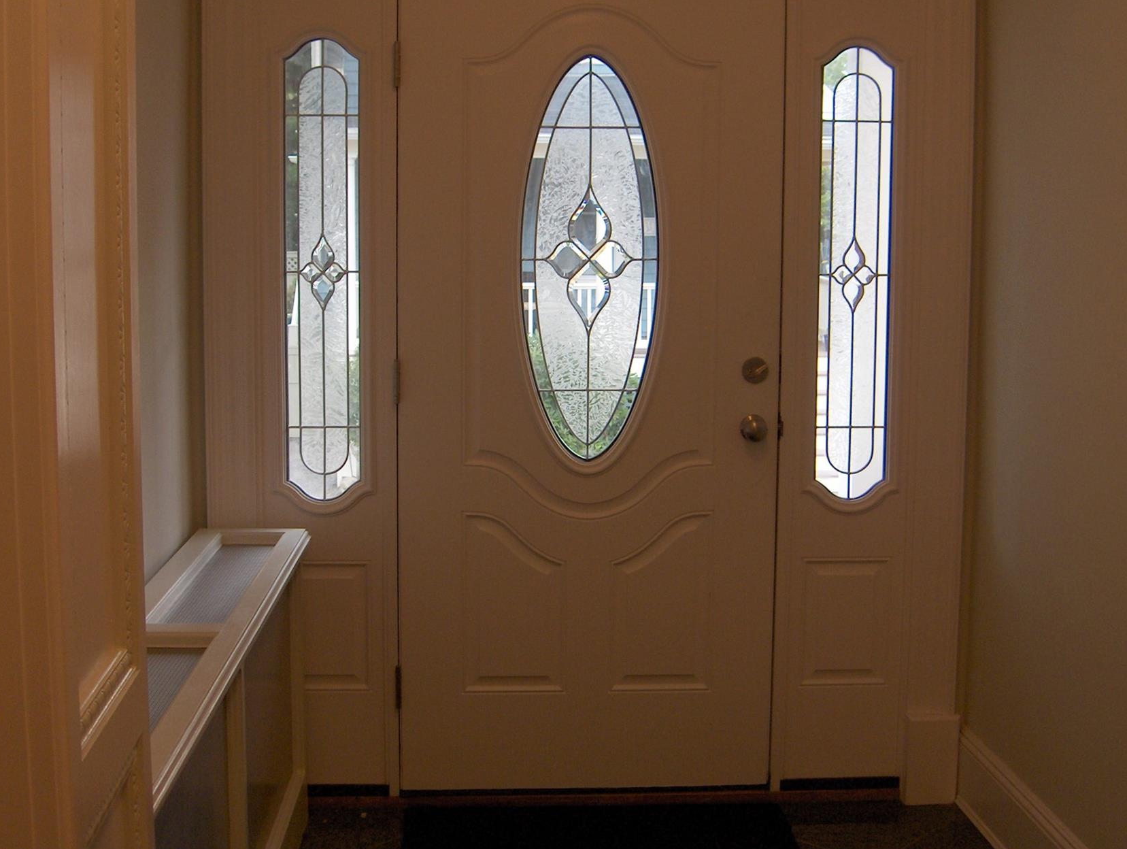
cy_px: 369
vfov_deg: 30.3
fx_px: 1565
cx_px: 581
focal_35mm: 48
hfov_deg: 39.6
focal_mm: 8
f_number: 2.8
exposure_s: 1/66.5
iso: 200
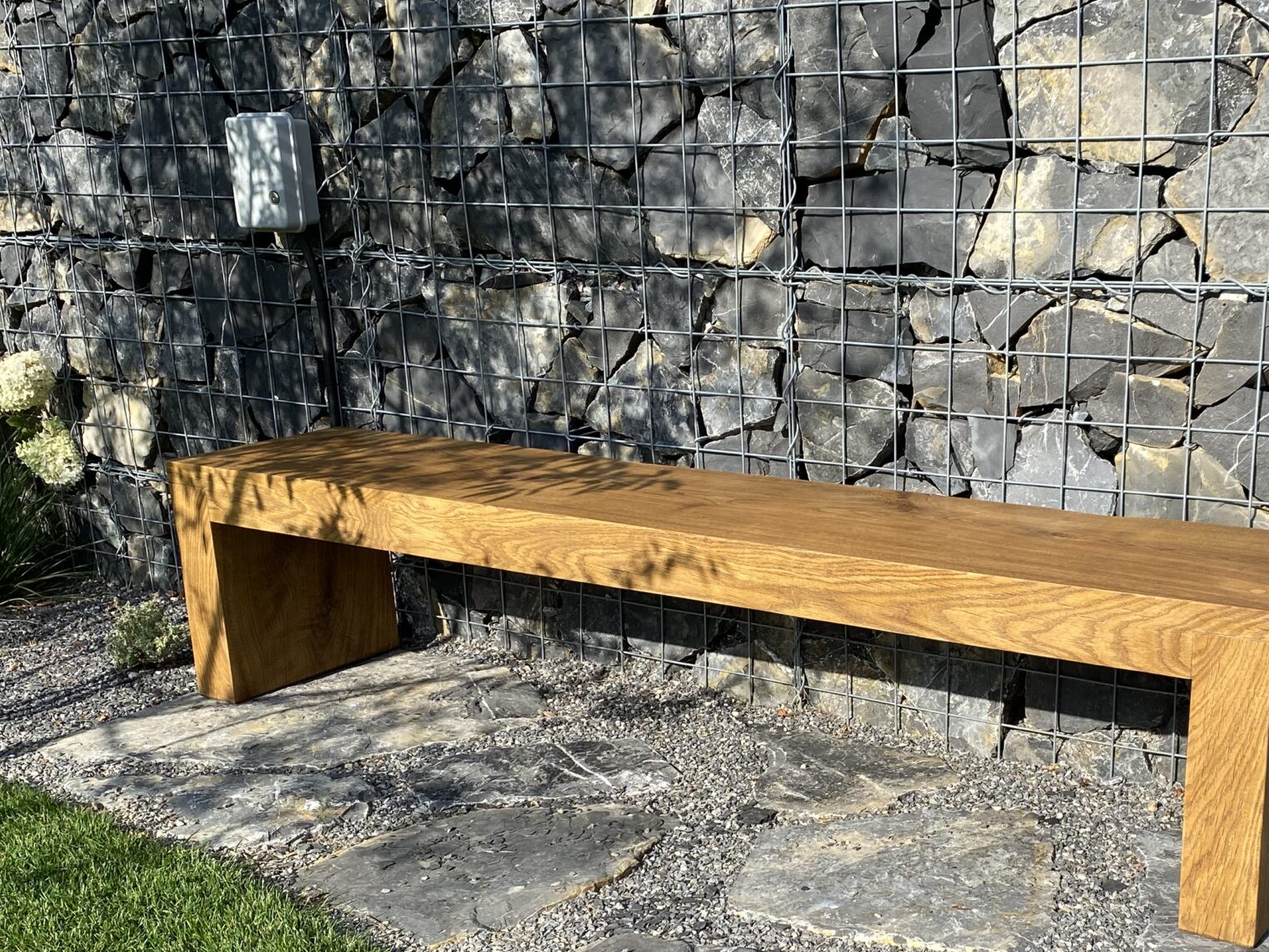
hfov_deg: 42.3
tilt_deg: -18.2
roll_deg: -0.2
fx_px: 1613
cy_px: 694
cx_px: 857
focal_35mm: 44
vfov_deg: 32.4
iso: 32
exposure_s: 1/1608
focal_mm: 4.25
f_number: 1.8
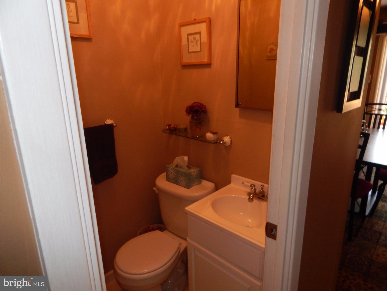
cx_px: 194
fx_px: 246
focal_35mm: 22
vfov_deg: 61.1
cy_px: 146
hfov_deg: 76.4
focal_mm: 4
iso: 200
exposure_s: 1/30
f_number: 3
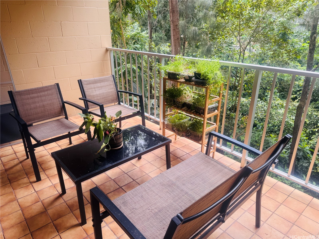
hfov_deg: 71.6
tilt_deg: -22.7
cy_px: 120
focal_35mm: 24
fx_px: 221
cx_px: 160
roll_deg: -0.3
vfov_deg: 56.8
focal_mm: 6.76
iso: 64
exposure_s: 1/203
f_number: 1.78
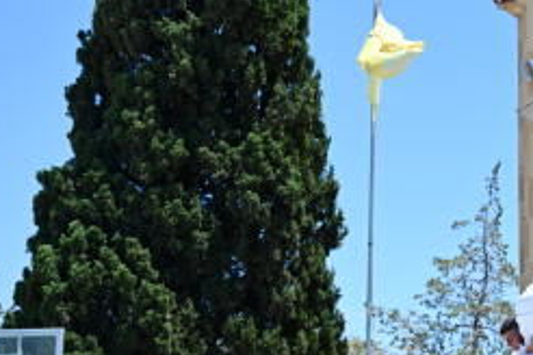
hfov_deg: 20.5
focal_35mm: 94
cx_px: 618
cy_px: 78
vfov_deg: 14.5
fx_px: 1392
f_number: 2.8
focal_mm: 35
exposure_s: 1/4000
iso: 320
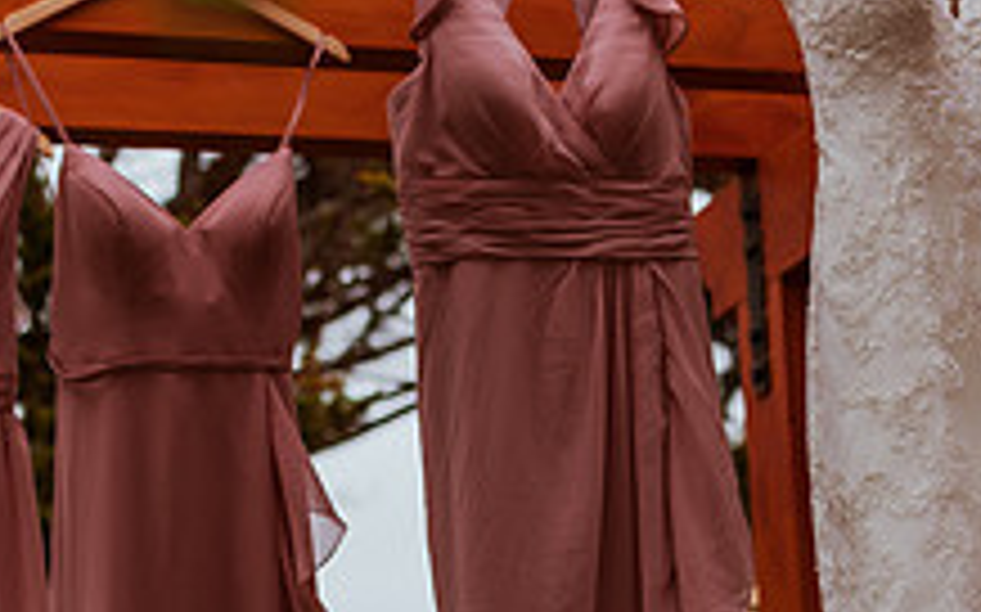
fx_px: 2539
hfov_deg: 21.9
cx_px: 504
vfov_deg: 13.7
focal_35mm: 95
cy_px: 270
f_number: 2.2
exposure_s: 1/1600
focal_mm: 35
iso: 100
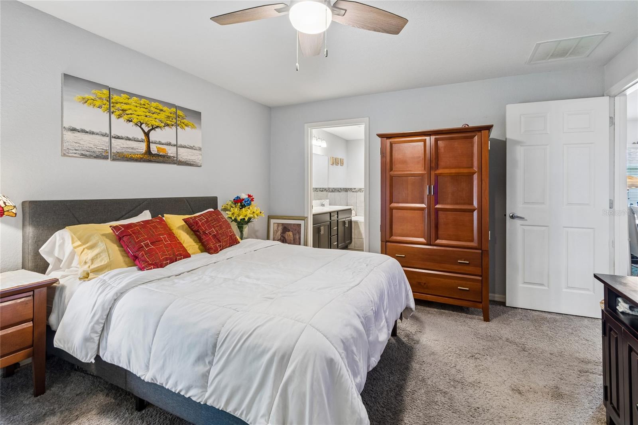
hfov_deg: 100.4
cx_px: 319
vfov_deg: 77.3
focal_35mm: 15
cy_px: 212
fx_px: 266
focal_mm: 10
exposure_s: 1/1.67
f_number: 7.1
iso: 100
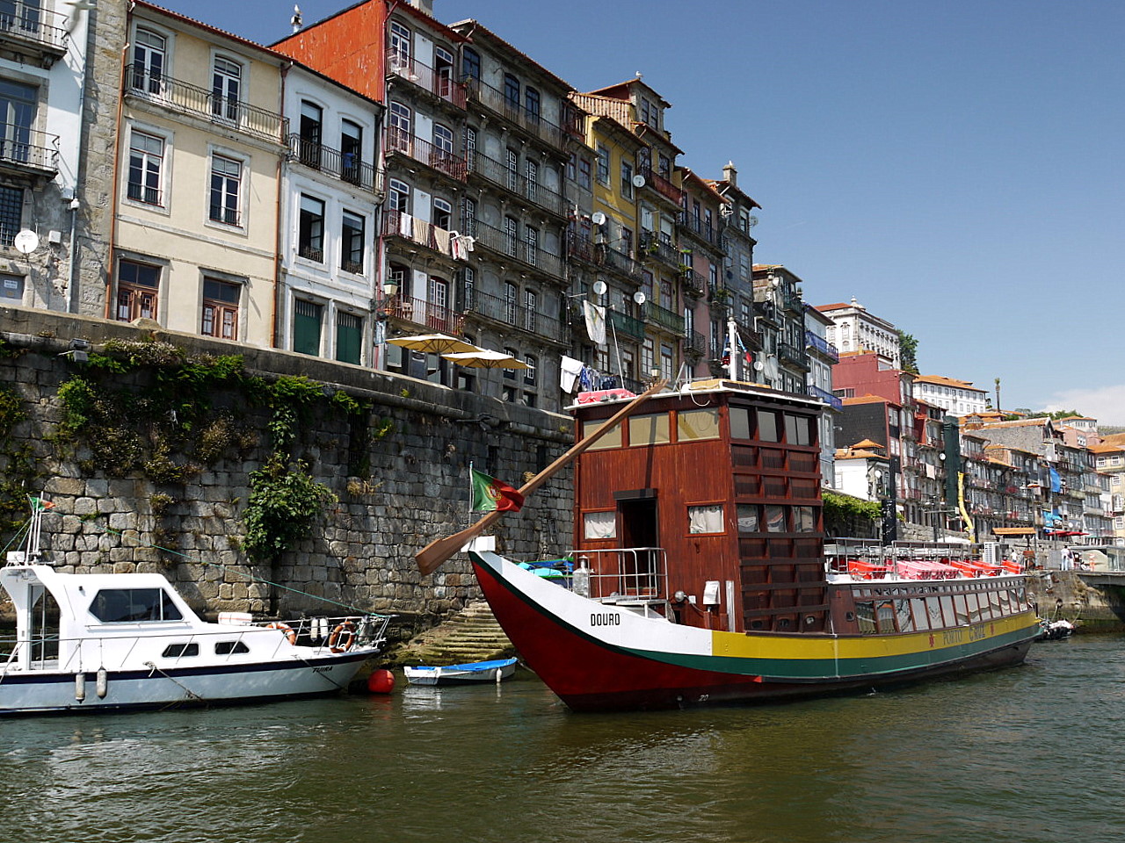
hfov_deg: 51.4
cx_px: 562
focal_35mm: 36
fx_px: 1170
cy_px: 422
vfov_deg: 39.7
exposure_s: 1/160
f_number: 6.3
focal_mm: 18
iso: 100
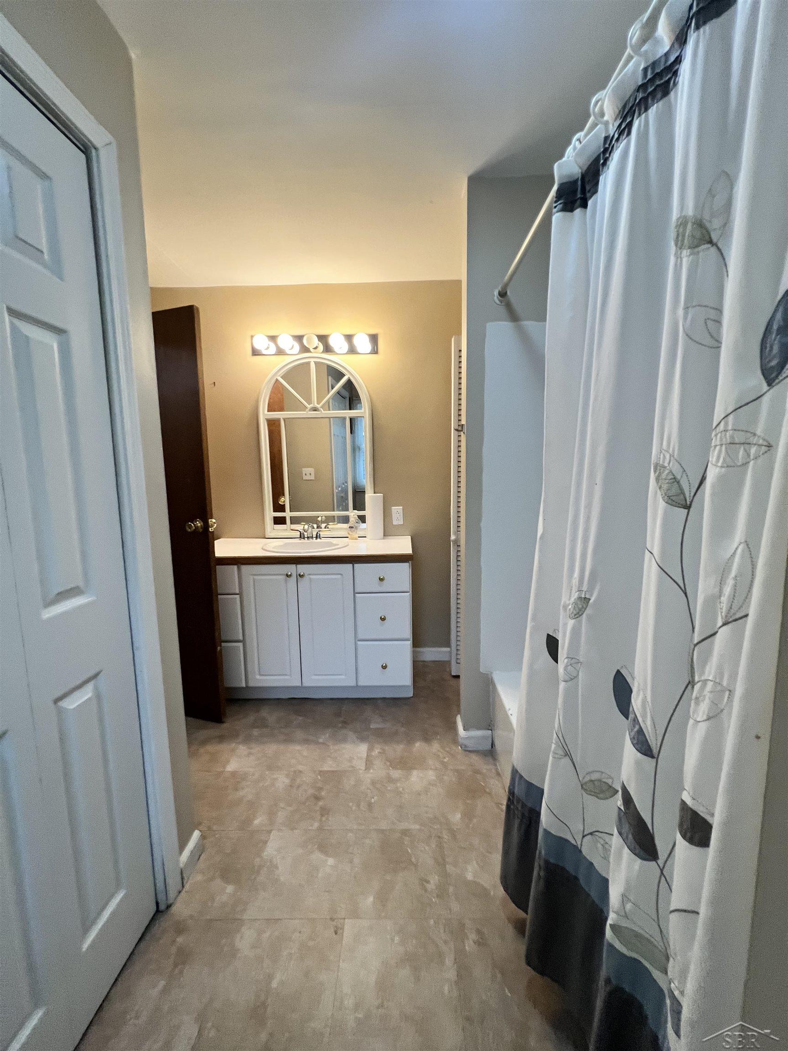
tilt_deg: -7.6
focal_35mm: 13
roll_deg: +2.0
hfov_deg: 89.9
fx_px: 395
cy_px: 526
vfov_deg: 106.2
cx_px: 394
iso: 250
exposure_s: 1/120
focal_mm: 1.57
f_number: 1.8
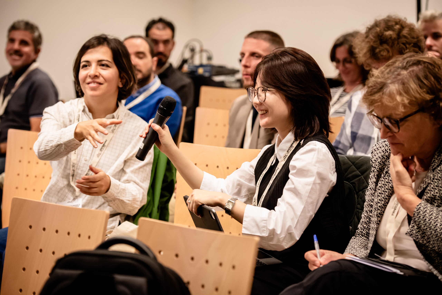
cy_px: 148
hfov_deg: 20.0
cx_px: 221
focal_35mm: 102
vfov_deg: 13.4
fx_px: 1253
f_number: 4
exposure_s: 1/200
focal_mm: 102
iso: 3200
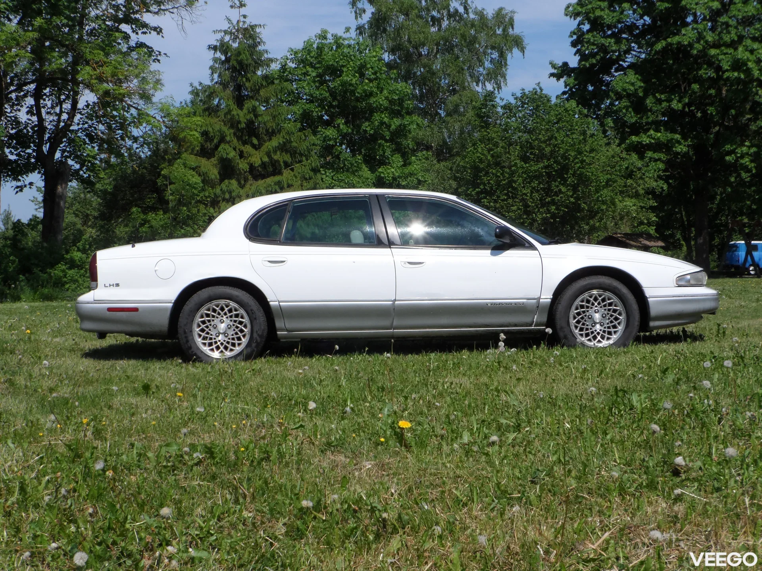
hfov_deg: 36.2
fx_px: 1167
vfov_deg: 27.5
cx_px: 381
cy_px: 286
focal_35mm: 53
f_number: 5.6
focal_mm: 8.7
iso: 80
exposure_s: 1/500
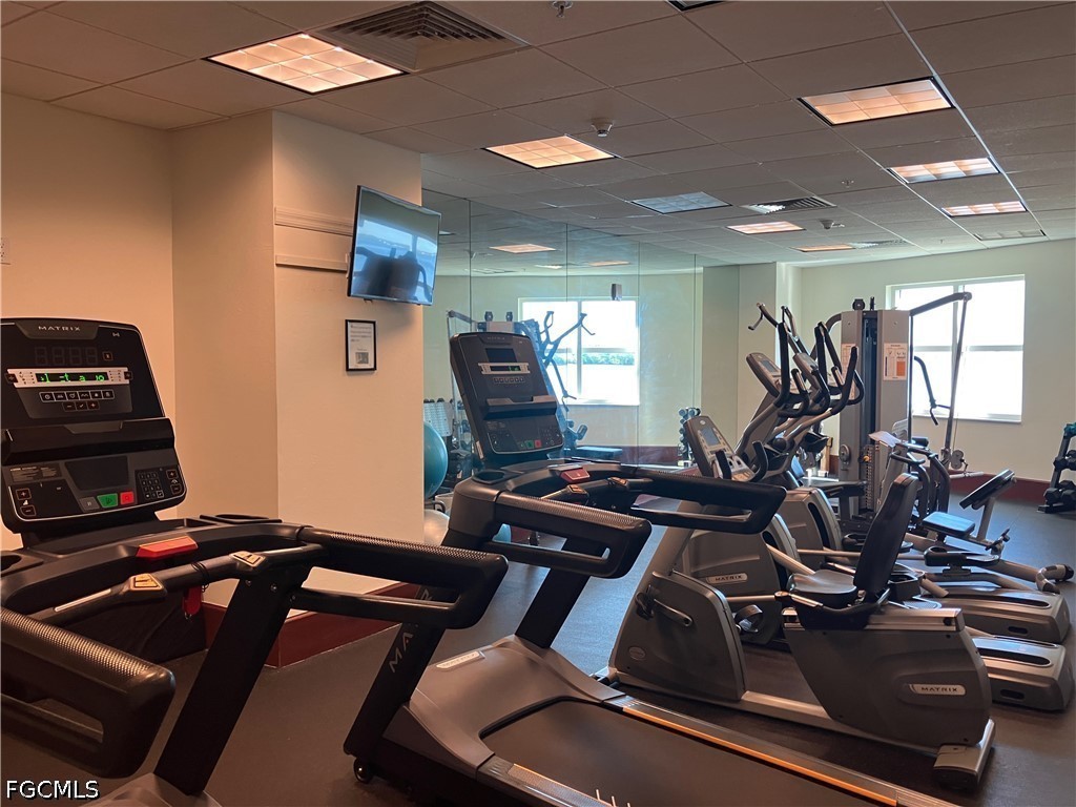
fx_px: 870
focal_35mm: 28
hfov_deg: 63.4
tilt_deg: -2.4
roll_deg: +0.5
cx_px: 538
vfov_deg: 49.7
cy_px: 404
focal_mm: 3.99
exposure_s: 1/60
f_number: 1.8
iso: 64
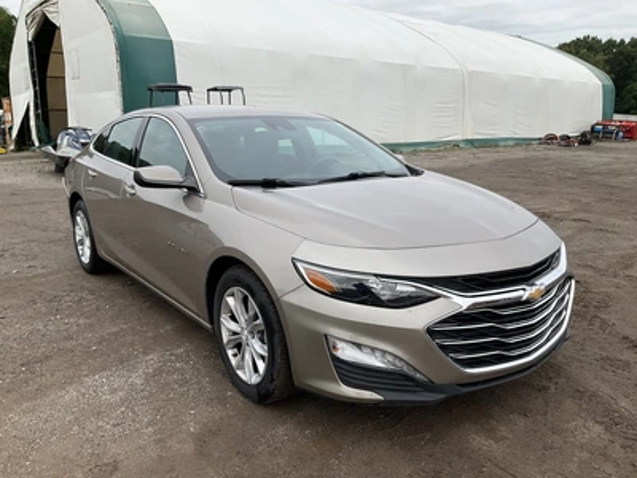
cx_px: 318
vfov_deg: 48.2
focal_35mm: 29
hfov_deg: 61.7
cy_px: 239
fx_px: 534
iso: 25
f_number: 1.8
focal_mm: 3
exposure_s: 1/1279
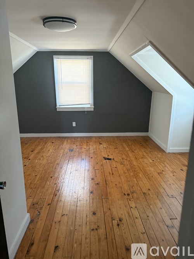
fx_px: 179
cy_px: 130
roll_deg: +0.7
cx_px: 97
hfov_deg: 56.8
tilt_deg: -13.5
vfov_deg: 71.6
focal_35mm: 24
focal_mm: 6.76
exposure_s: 1/60
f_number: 1.78
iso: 640
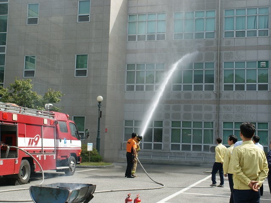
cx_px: 147
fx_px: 384
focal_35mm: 49
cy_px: 102
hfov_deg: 38.9
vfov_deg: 29.7
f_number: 10
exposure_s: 1/100
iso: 100
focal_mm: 30
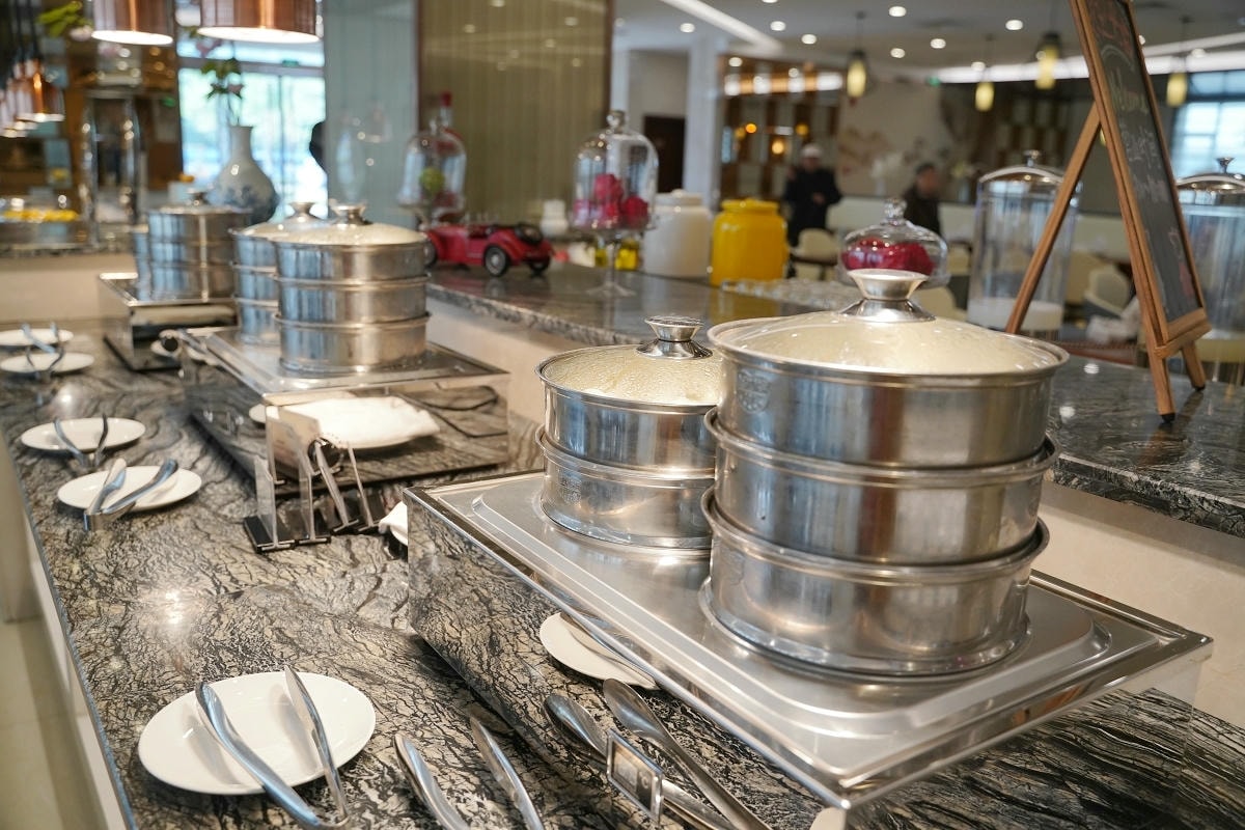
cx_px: 622
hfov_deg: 65.5
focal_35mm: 28
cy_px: 415
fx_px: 968
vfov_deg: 46.4
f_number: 4
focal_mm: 28
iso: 800
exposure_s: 1/160
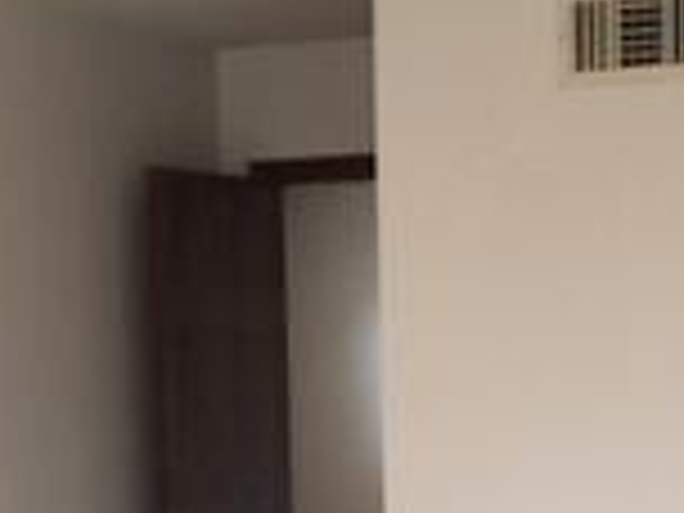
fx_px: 2411
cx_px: 234
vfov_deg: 11.8
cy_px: 684
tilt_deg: -6.5
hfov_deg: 16.1
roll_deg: +1.7
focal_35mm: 122
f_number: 2.2
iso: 50
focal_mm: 4.15
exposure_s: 1/15
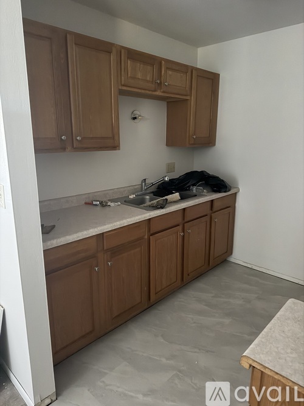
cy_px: 203
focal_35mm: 24
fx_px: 281
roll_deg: +0.0
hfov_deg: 56.8
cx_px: 152
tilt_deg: -13.0
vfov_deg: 71.6
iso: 1600
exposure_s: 1/24
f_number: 1.78
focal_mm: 6.76
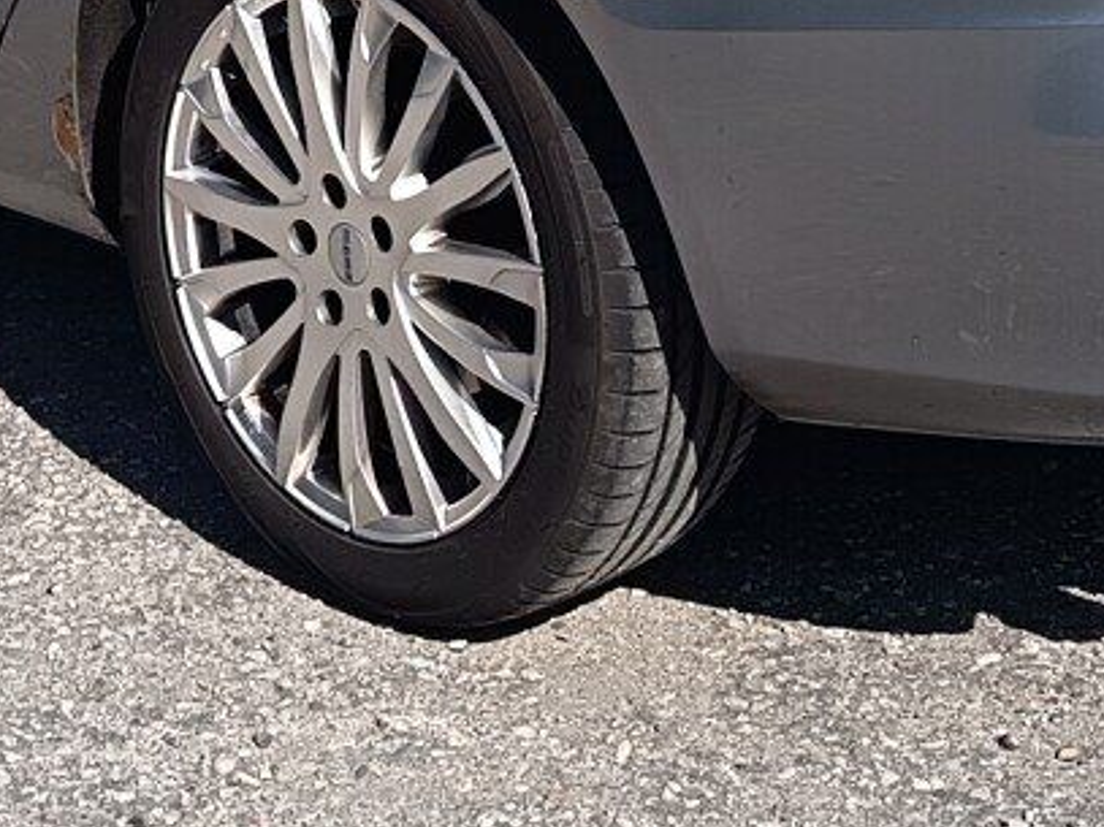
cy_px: -454
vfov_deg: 12.2
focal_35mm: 115
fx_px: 3667
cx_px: 580
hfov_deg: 17.1
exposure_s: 1/900
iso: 236
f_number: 1.75
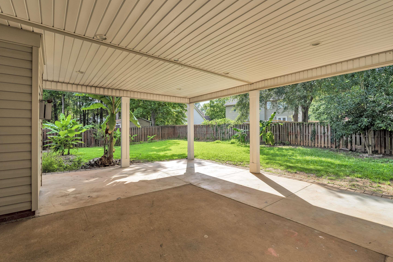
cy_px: 134
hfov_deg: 93.2
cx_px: 207
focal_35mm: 17
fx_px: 186
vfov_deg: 70.4
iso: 250
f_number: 9
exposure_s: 1/160
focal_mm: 16
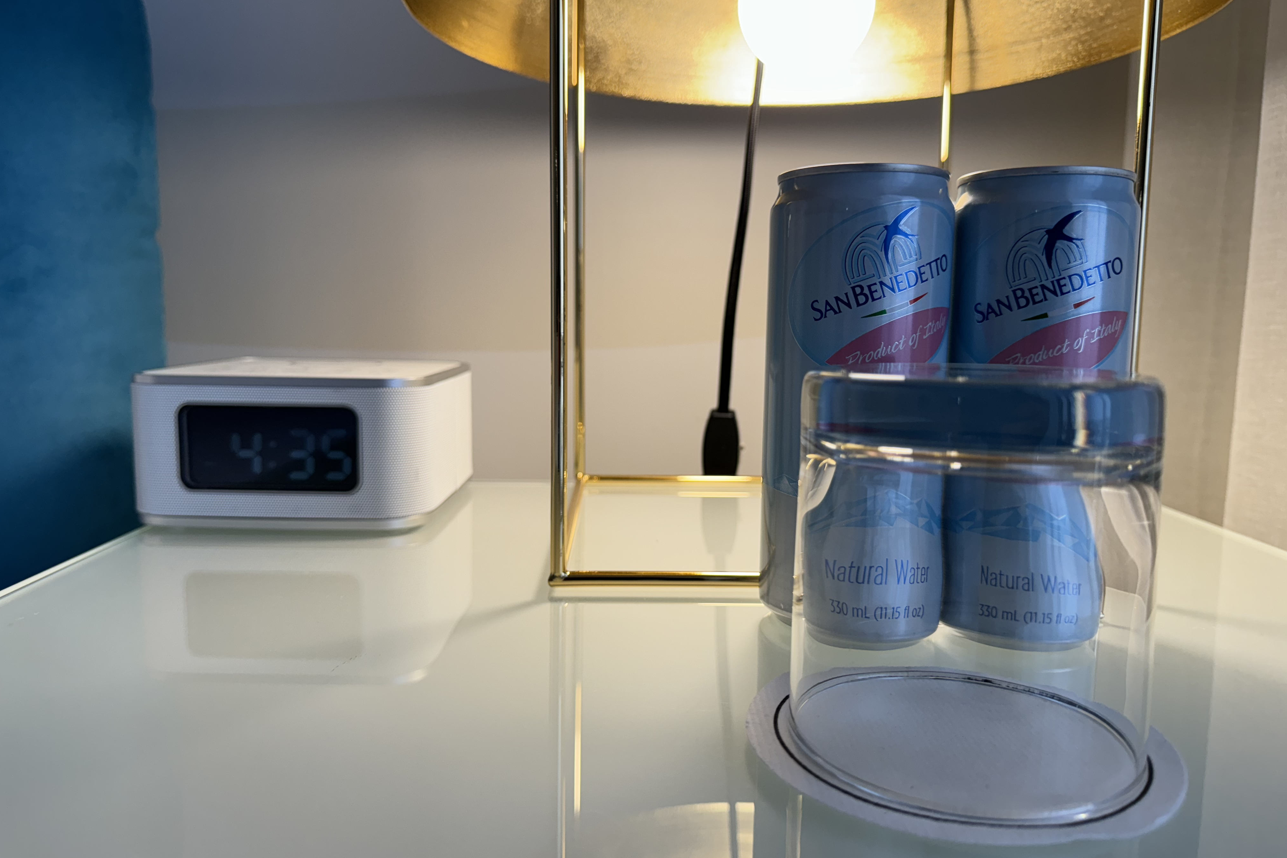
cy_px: 425
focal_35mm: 25
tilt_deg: -6.8
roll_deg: -0.9
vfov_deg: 51.3
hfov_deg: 71.5
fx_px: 894
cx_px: 643
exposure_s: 1/284
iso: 80
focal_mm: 6.76
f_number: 1.78
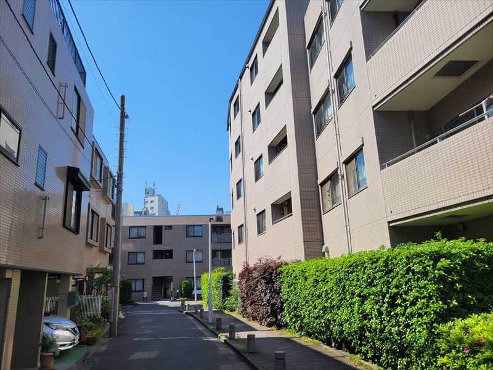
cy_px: 185
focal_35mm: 26
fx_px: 370
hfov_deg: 67.3
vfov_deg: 53.1
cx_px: 246
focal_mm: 5.4
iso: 40
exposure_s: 1/2163
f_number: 1.8
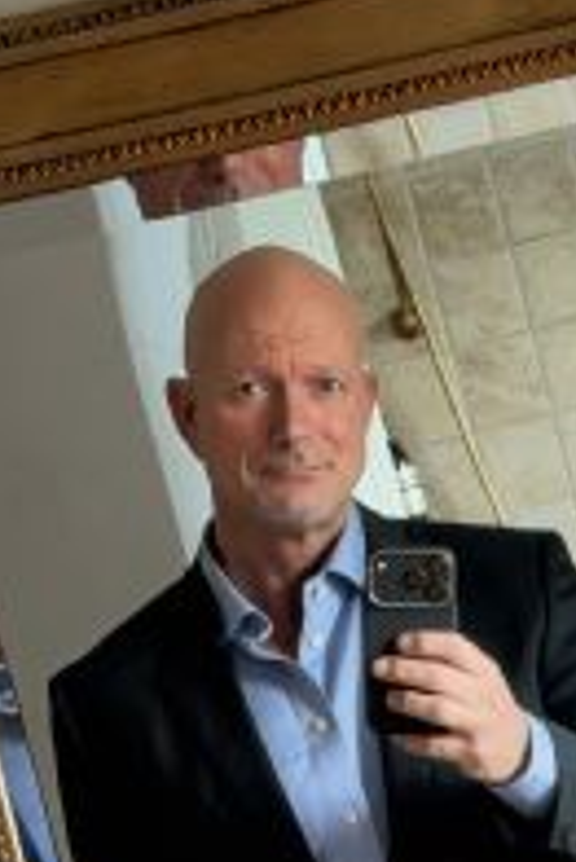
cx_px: 624
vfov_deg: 12.8
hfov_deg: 8.9
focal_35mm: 153
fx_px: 3665
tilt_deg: -7.9
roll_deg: +15.2
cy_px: 1262
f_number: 1.8
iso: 250
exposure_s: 1/60
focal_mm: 6.93
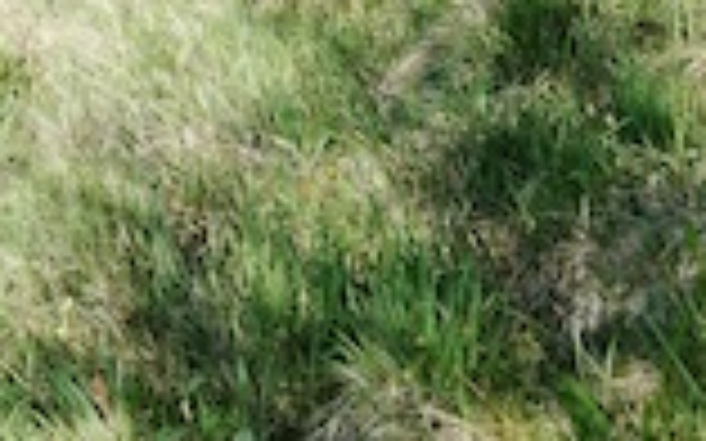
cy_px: -515
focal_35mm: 100
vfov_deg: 11.4
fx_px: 1923
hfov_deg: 19.1
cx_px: -229
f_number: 4.5
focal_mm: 24
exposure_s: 1/500
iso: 125
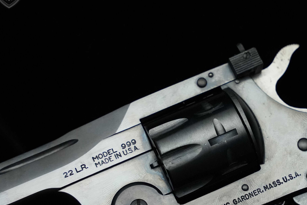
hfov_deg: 16.4
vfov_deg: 11.0
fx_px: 1059
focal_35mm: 124
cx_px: 247
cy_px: 137
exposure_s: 1/640
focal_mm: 64.1
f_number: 6.3
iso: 8000
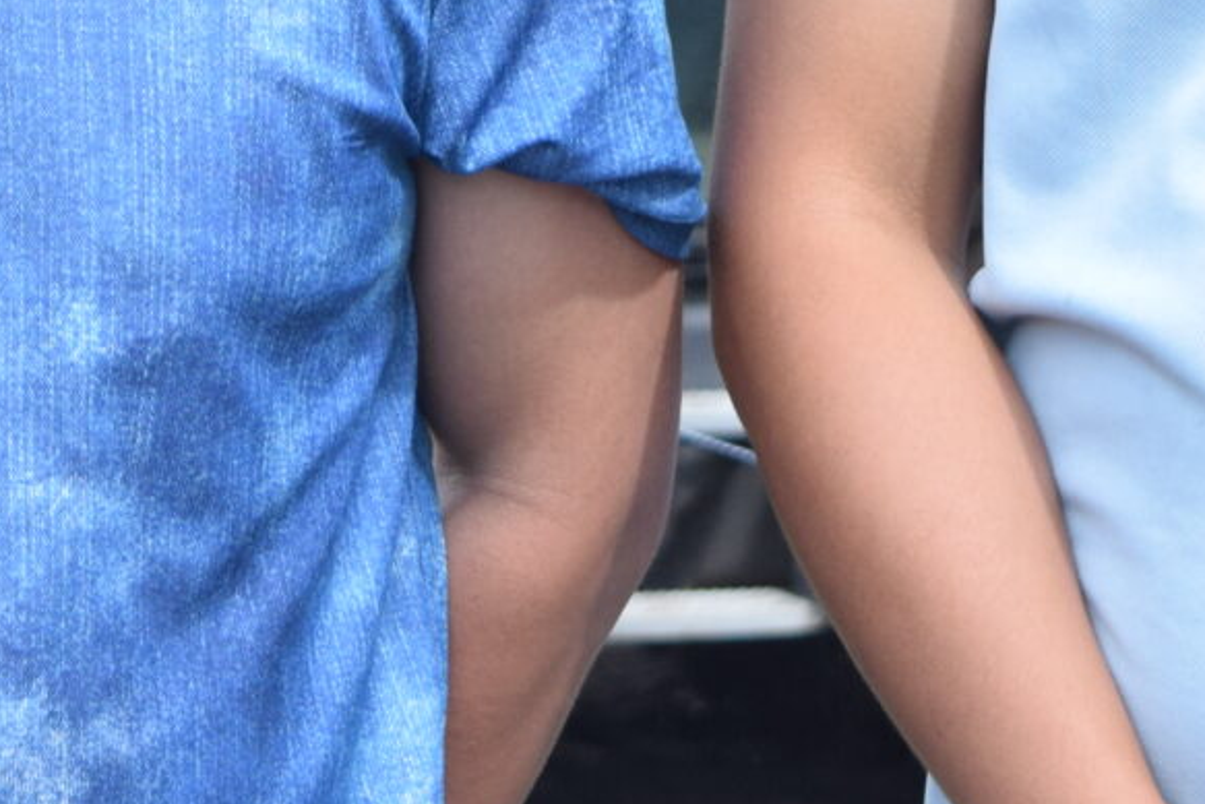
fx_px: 10579
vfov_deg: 4.3
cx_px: 583
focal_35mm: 316
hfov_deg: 6.5
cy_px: -832
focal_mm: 48
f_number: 5.3
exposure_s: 1/500
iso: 400
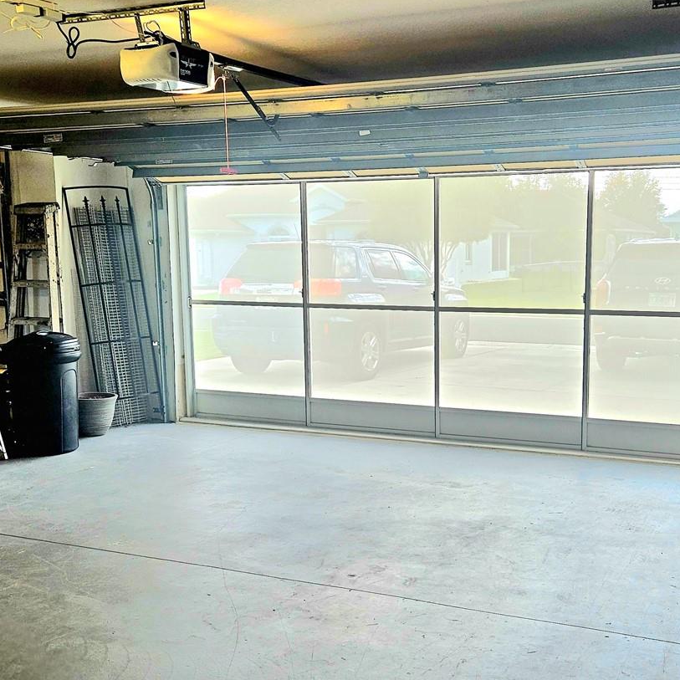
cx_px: 428
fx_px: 889
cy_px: 392
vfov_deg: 41.7
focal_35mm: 40
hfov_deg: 41.5
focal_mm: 5.4
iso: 25
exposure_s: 1/120
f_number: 1.8
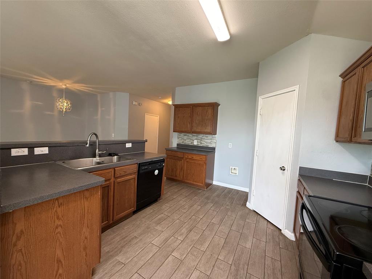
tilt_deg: -2.4
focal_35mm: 14
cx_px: 186
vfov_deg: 85.7
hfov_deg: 102.1
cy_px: 140
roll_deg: -3.0
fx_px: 150
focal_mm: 2.22
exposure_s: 1/120
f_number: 2.2
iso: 320
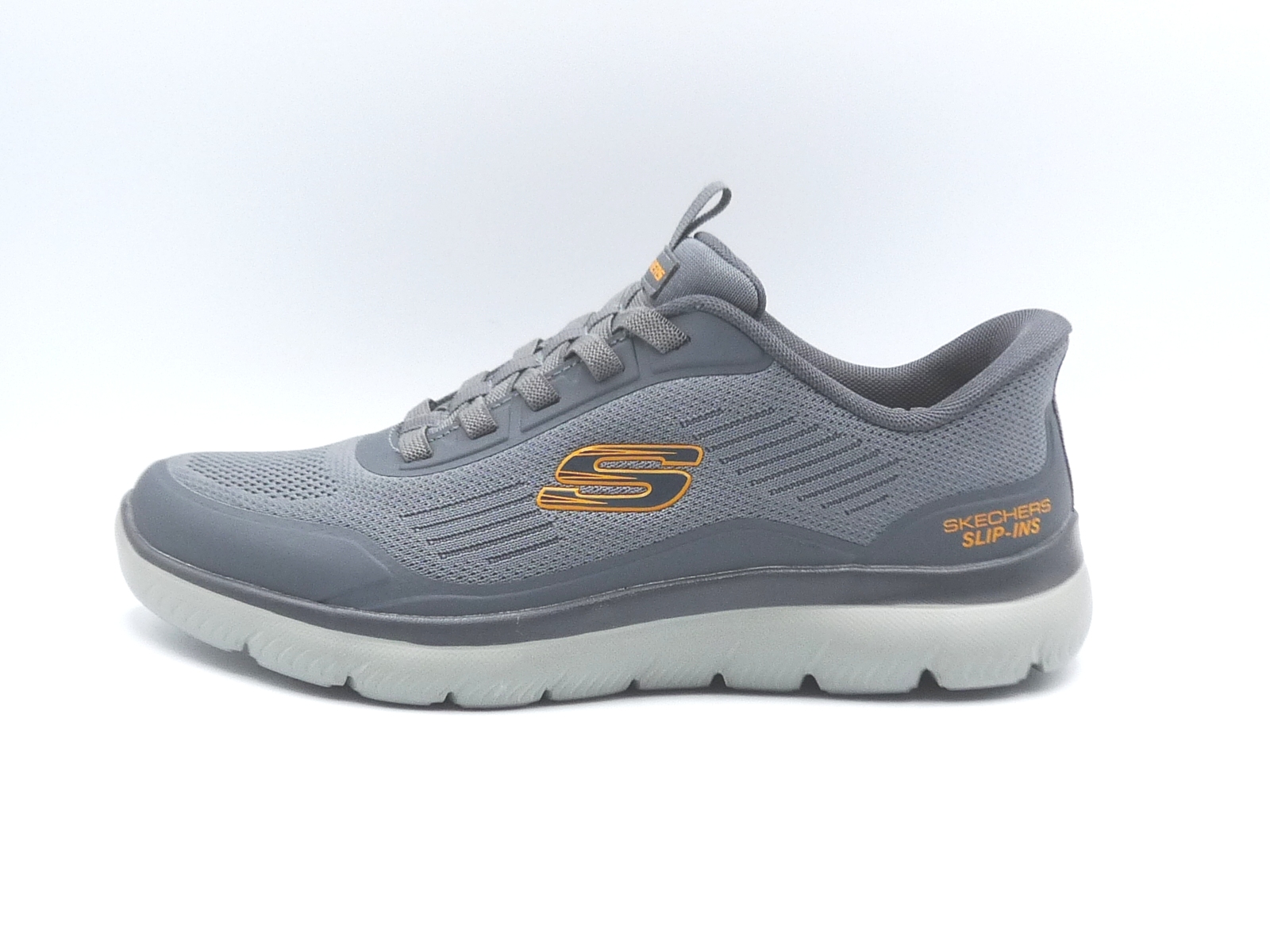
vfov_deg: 28.0
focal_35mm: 52
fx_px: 1908
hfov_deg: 36.8
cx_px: 635
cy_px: 476
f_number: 4
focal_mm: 5.3
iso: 100
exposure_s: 1/200
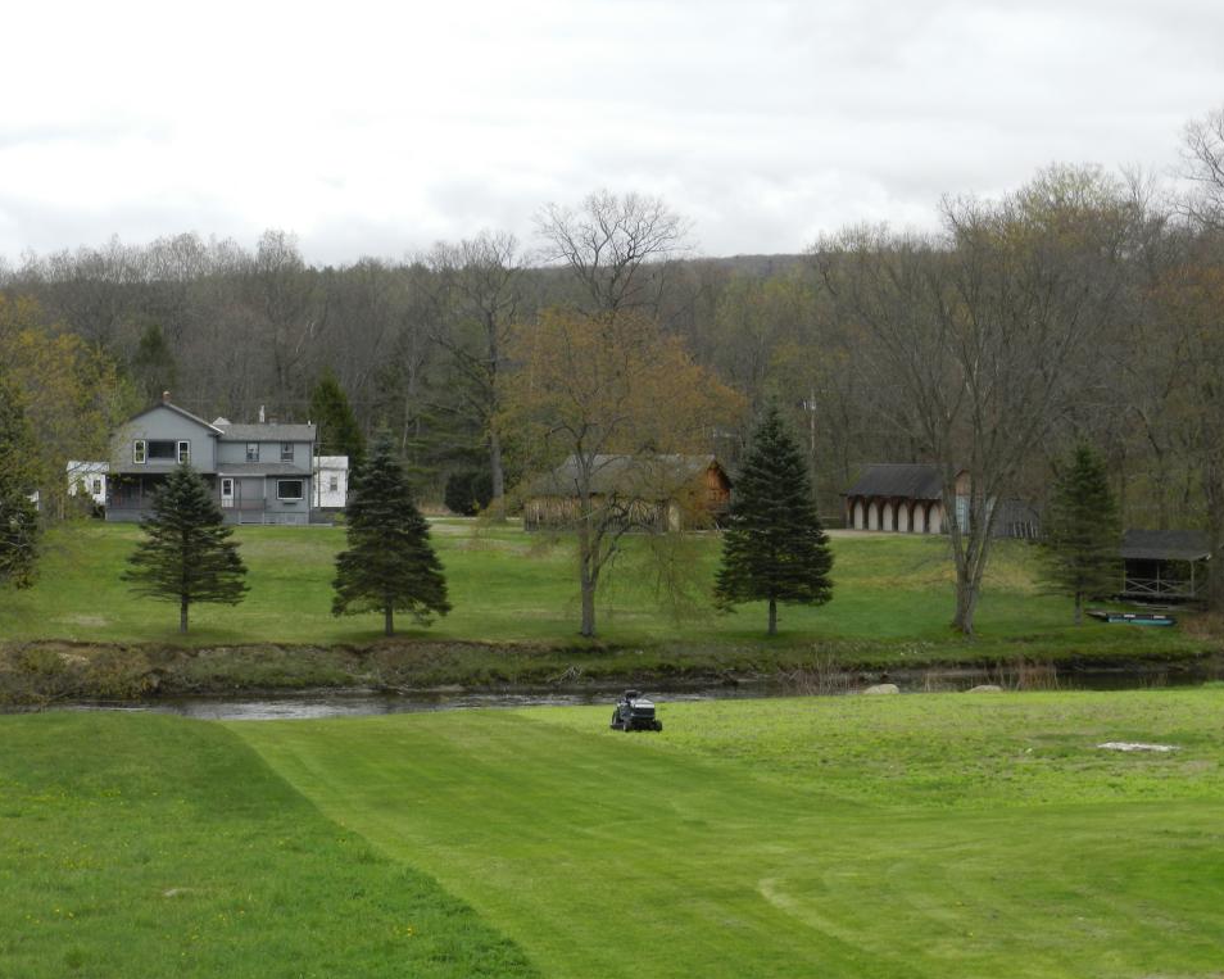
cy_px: 489
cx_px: 613
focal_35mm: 88
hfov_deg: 21.7
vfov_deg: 17.5
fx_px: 3188
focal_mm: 14.9
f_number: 4.4
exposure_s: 1/400
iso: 160
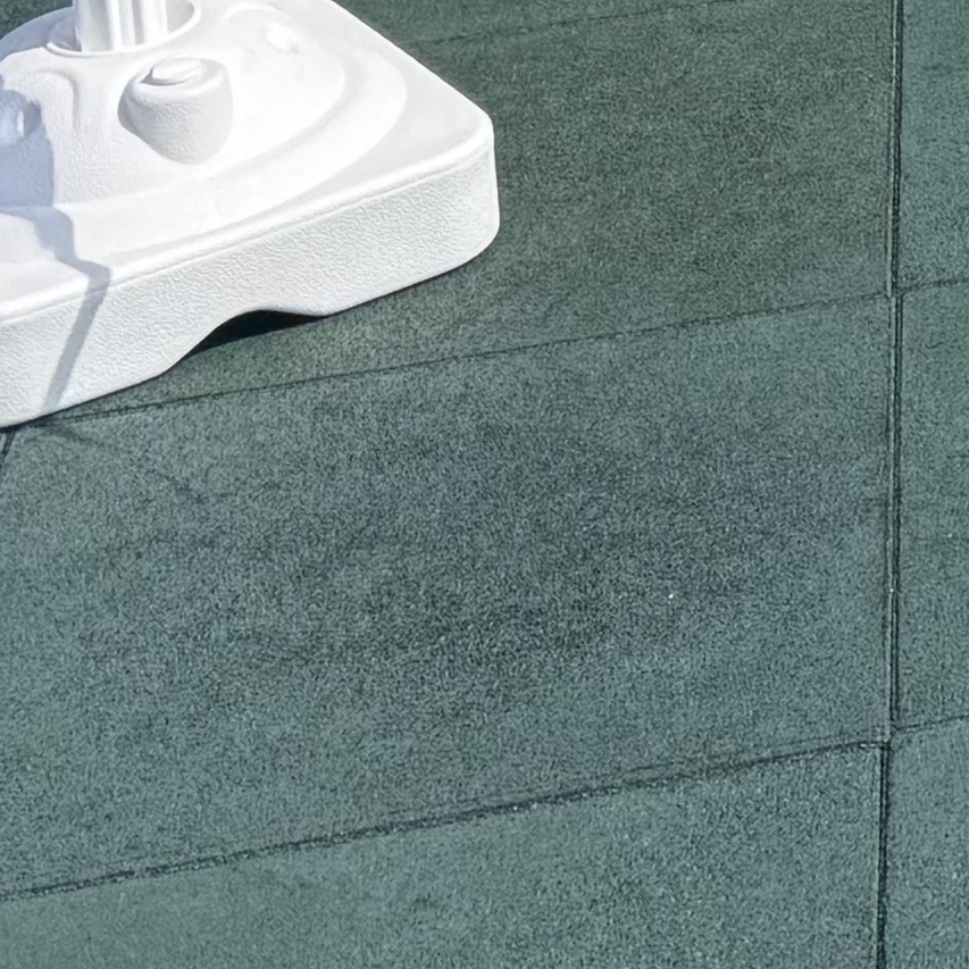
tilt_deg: -5.6
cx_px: 2145
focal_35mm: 142
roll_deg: +2.6
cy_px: -1448
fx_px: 4497
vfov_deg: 10.4
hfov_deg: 10.8
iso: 80
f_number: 1.78
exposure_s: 1/3597
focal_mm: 6.76
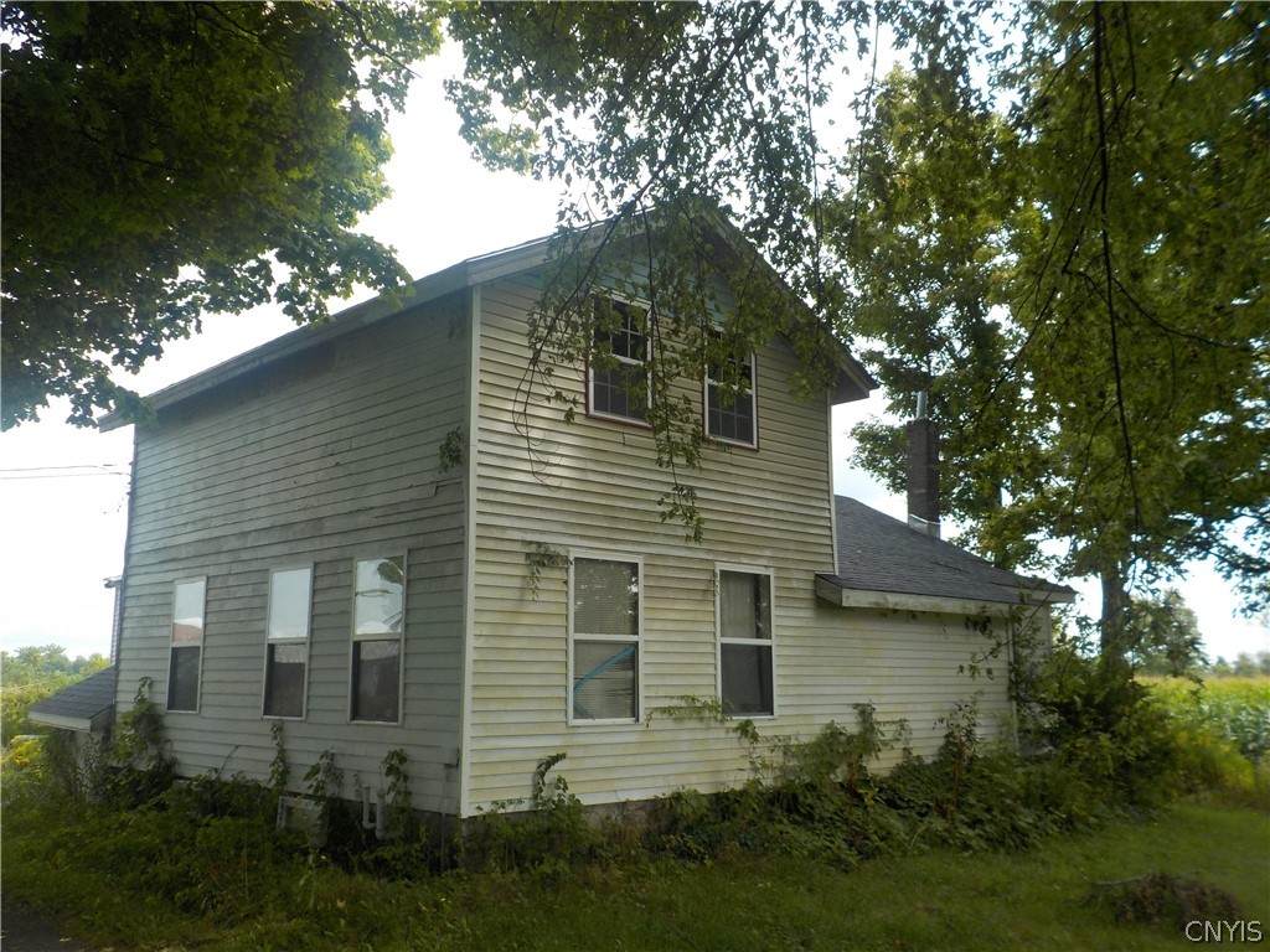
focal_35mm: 30
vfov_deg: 46.8
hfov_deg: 60.0
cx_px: 635
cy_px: 476
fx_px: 1101
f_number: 3.3
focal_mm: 4.1
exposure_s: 1/500
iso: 125
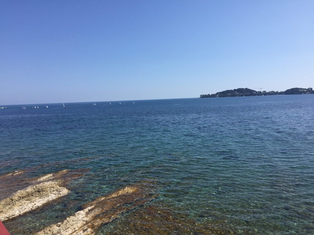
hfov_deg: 61.7
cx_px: 157
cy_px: 118
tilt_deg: -3.4
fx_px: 263
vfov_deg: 48.2
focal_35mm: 29
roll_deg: +2.0
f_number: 2.2
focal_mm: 4.15
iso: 32
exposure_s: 1/2326
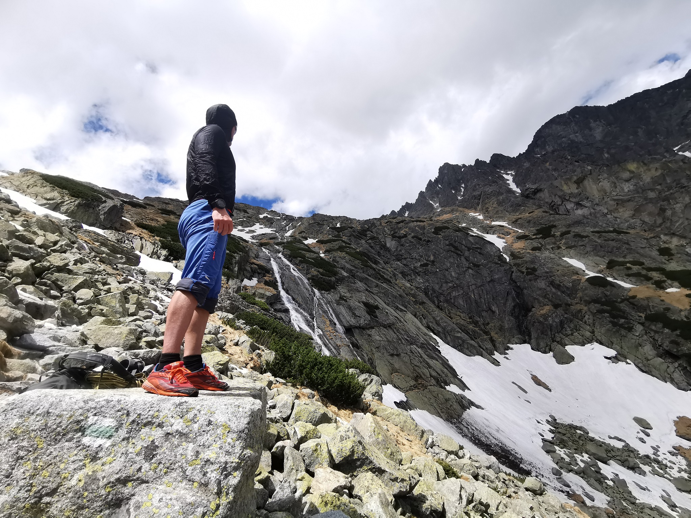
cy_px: 259
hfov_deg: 94.5
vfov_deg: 78.1
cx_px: 346
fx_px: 319
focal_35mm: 16
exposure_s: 1/765
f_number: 2.2
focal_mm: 2.35
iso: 50
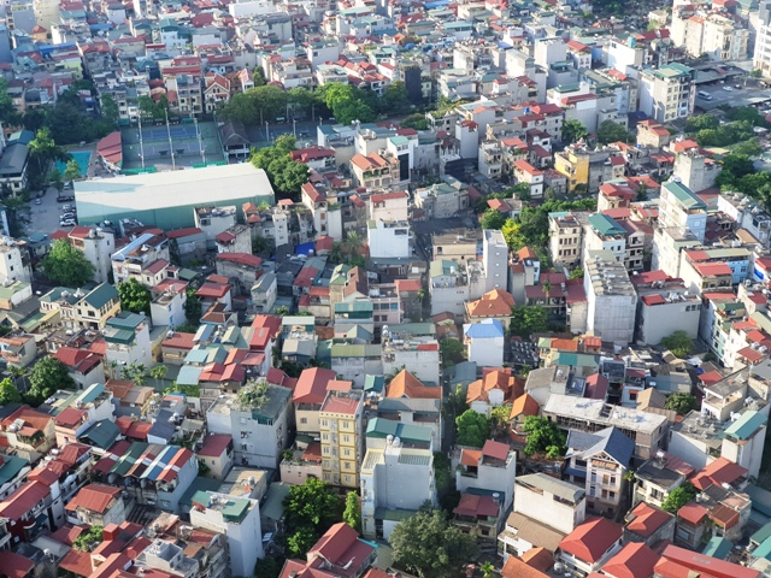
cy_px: 289
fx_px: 1158
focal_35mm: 52
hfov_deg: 36.8
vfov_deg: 28.0
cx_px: 386
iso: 40
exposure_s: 1/283
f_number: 2.1
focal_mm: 6
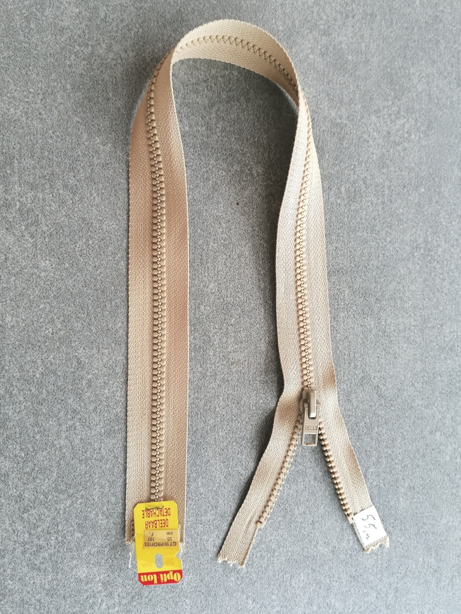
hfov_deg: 45.4
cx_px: 230
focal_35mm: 31
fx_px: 550
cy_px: 307
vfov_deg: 58.4
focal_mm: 4.75
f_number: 1.8
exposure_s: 1/60
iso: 64
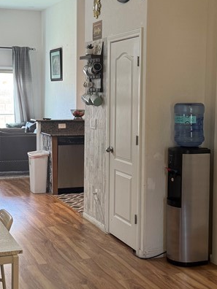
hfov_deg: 23.6
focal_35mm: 62
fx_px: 518
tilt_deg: -4.9
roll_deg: -0.3
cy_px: 131
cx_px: 104
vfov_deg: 31.2
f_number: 1.78
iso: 160
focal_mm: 6.76
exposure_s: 1/60
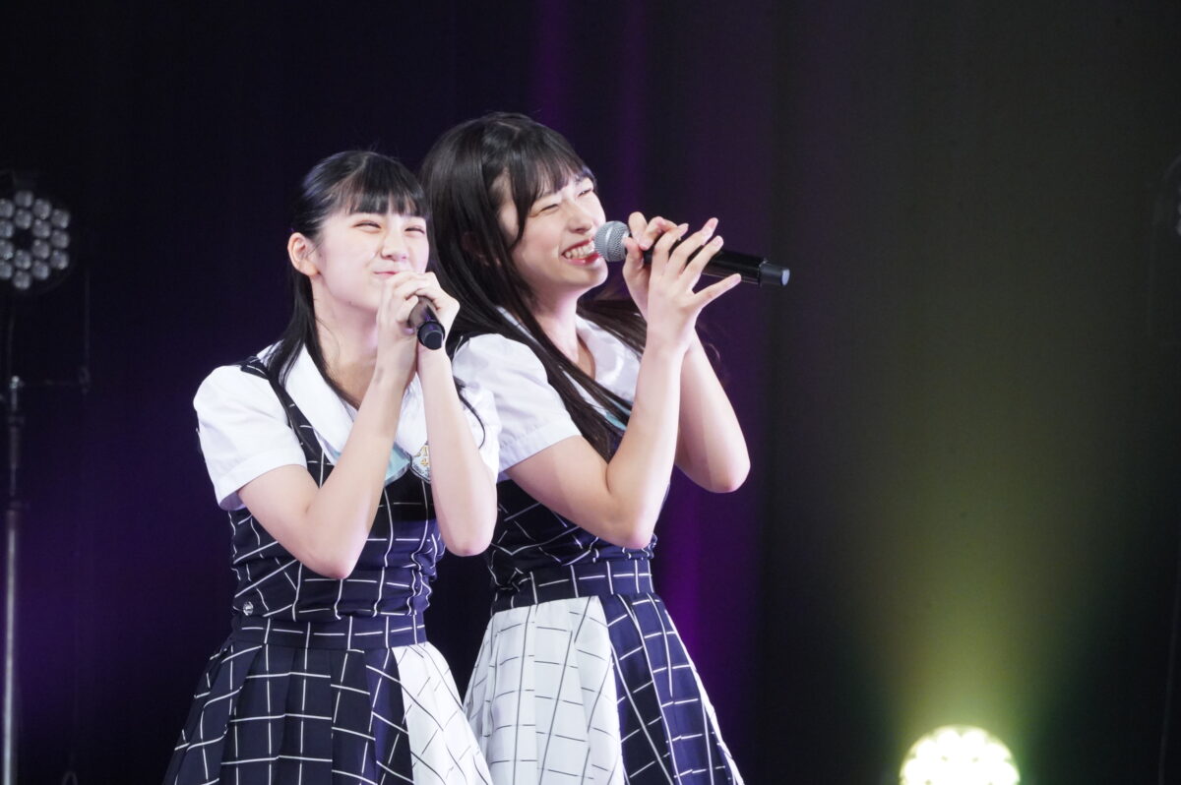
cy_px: 392
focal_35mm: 300
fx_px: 9833
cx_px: 590
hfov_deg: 6.9
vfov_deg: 4.6
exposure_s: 1/200
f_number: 16
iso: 10000
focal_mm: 300
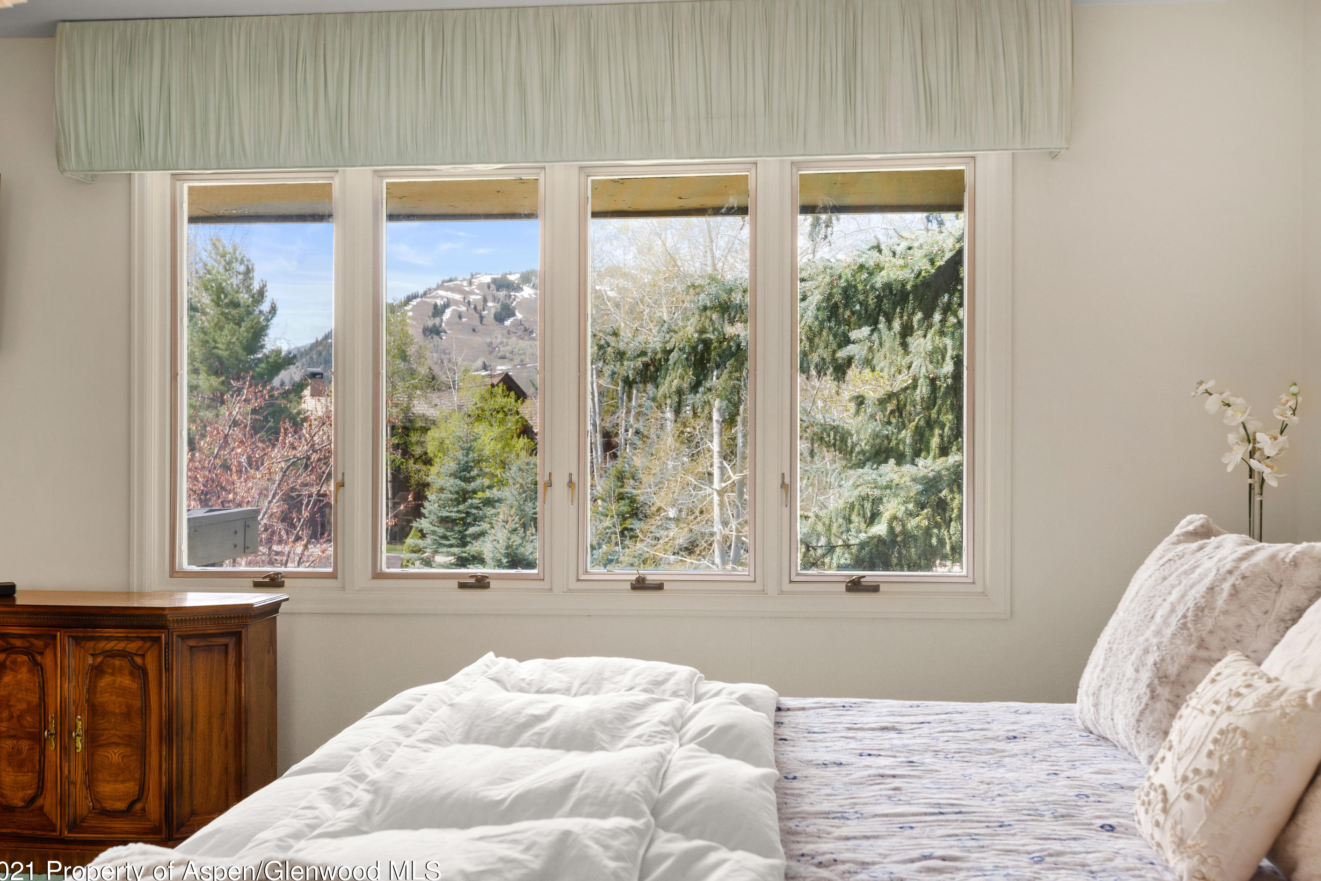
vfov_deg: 38.9
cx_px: 660
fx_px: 1248
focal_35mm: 34
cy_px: 444
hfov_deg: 55.8
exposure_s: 1/15
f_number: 7.1
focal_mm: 32
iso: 400
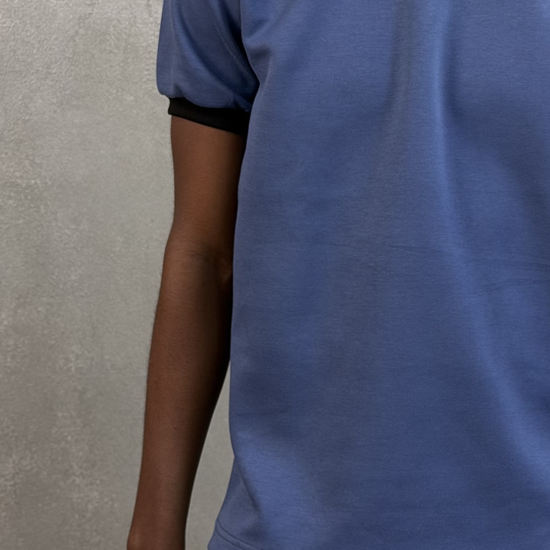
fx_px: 1672
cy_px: 89
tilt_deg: -2.0
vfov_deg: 18.5
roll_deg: +0.4
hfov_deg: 18.6
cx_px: 411
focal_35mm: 93
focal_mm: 6.76
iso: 100
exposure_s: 1/81
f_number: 1.78
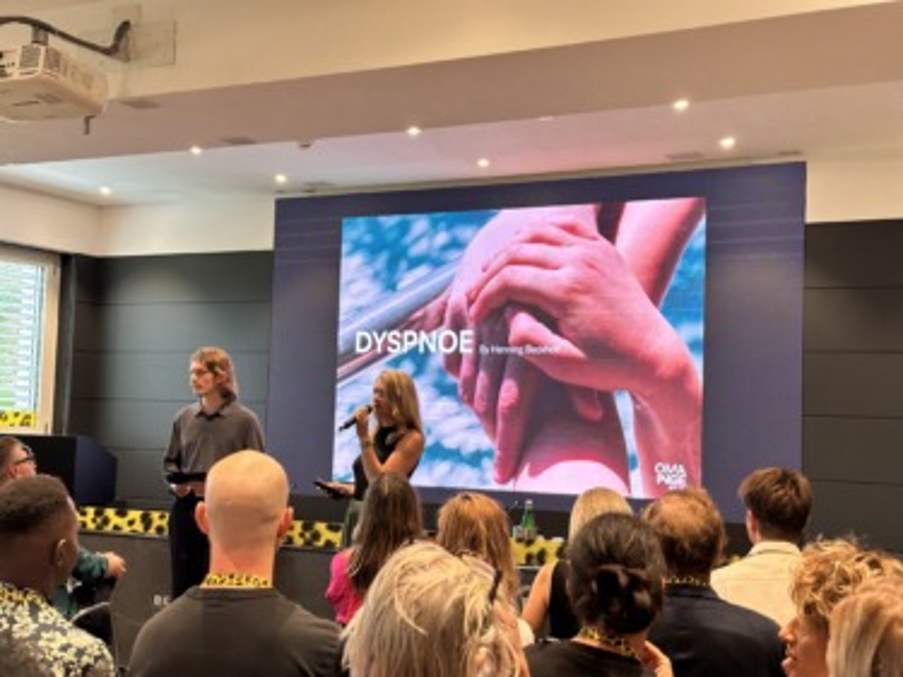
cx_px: 452
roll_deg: -1.6
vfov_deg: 30.2
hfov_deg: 39.7
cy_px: 338
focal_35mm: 48
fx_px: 1252
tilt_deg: +5.3
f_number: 1.78
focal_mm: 6.86
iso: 160
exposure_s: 1/60
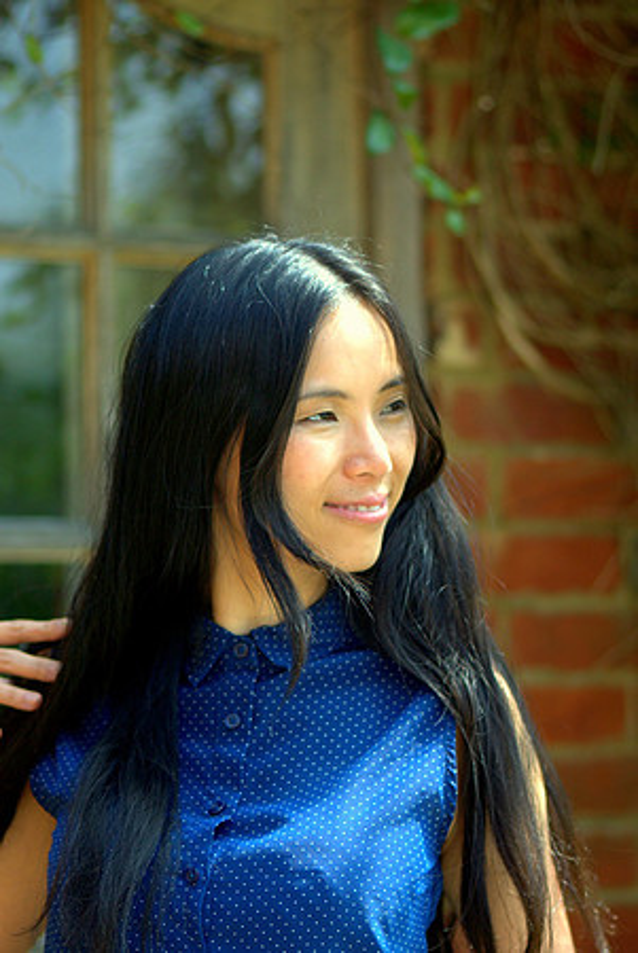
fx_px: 3978
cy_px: 476
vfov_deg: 13.7
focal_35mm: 150
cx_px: 319
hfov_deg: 9.2
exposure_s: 1/1600
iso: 125
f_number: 2.8
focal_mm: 100
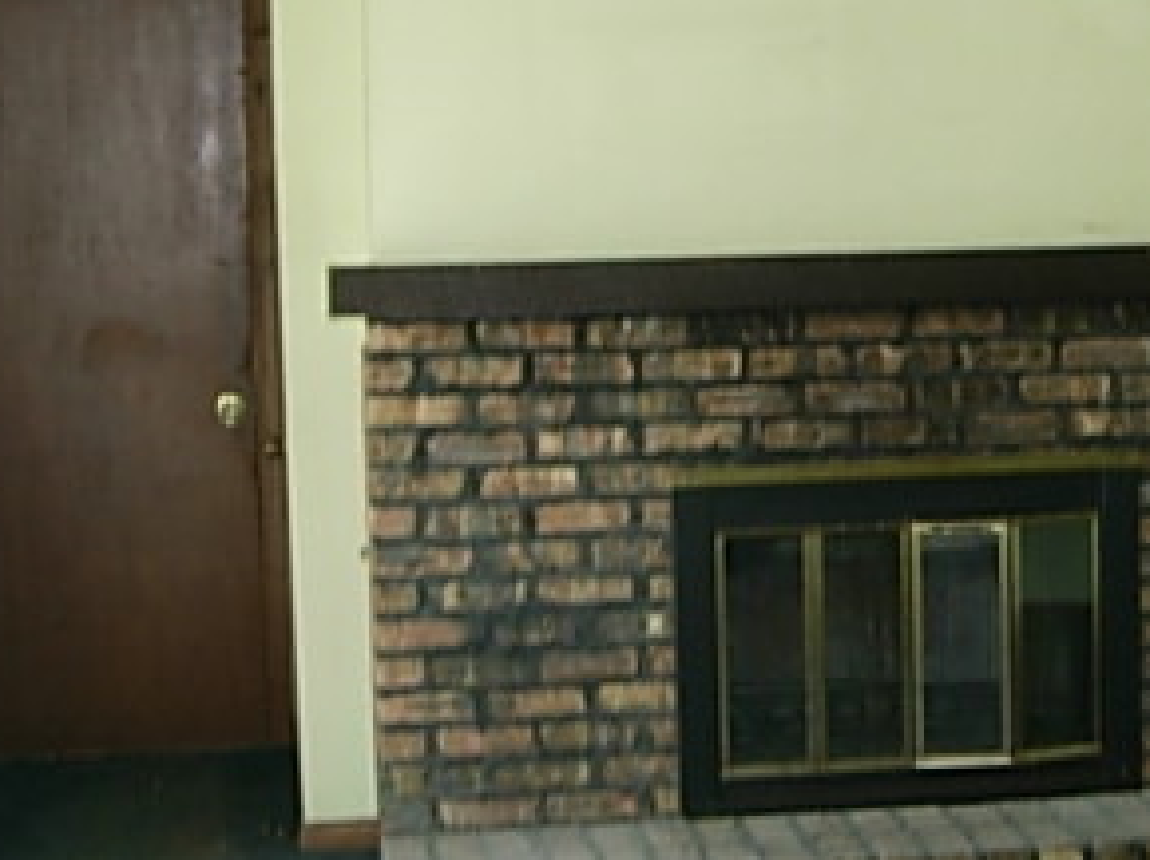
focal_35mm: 84
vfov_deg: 17.5
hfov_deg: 23.0
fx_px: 2788
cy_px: 329
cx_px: 892
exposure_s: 1/17.4
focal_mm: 7.8
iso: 79
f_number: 2.8
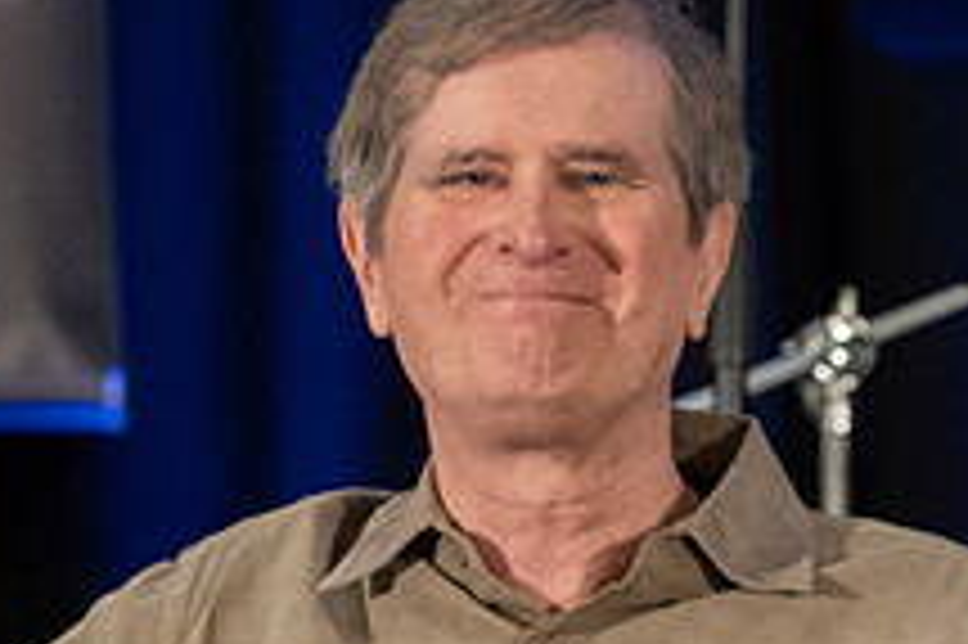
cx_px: 522
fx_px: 12252
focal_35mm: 456
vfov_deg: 3.0
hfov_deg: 4.5
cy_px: 714
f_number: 6.3
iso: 5000
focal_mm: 169
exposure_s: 1/160
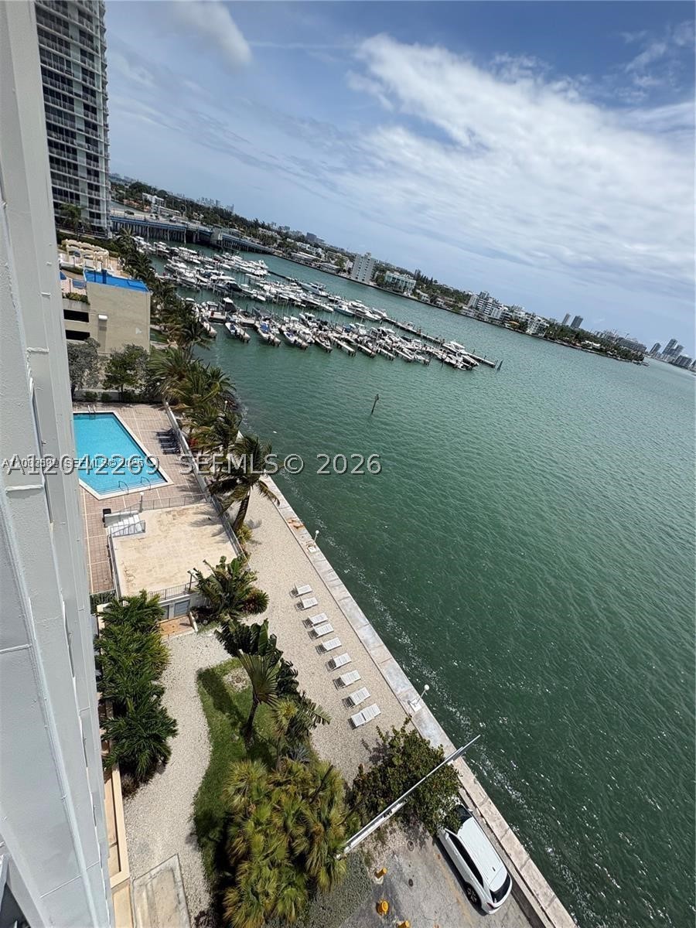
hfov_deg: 85.7
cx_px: 348
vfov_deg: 102.1
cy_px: 464
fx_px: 375
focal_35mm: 14
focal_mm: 2.22
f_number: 2.2
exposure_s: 1/2415
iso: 50
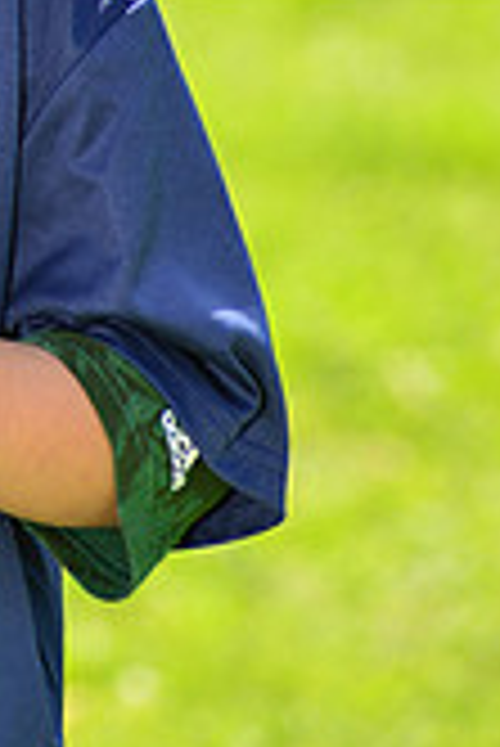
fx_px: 11621
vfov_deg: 3.7
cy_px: -158
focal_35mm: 559
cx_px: -358
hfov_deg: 2.5
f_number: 5
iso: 100
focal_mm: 160
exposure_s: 1/250
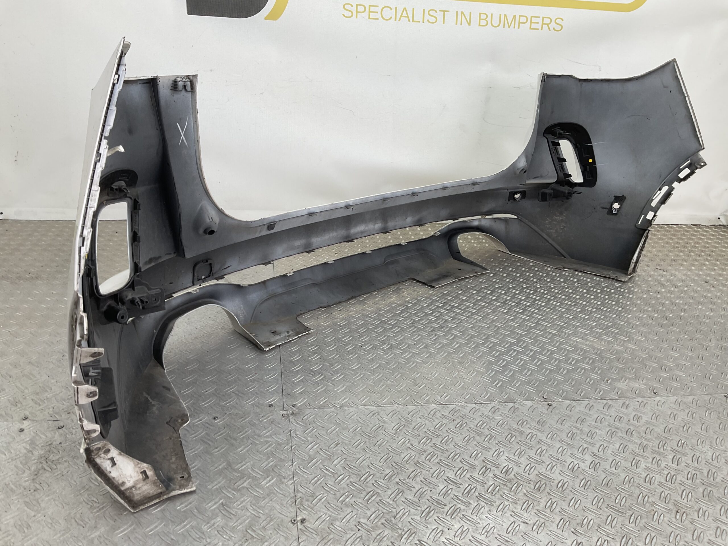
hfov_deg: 61.7
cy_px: 273
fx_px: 610
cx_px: 364
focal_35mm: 29
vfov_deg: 48.2
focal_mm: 3
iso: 16
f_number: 1.8
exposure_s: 1/109
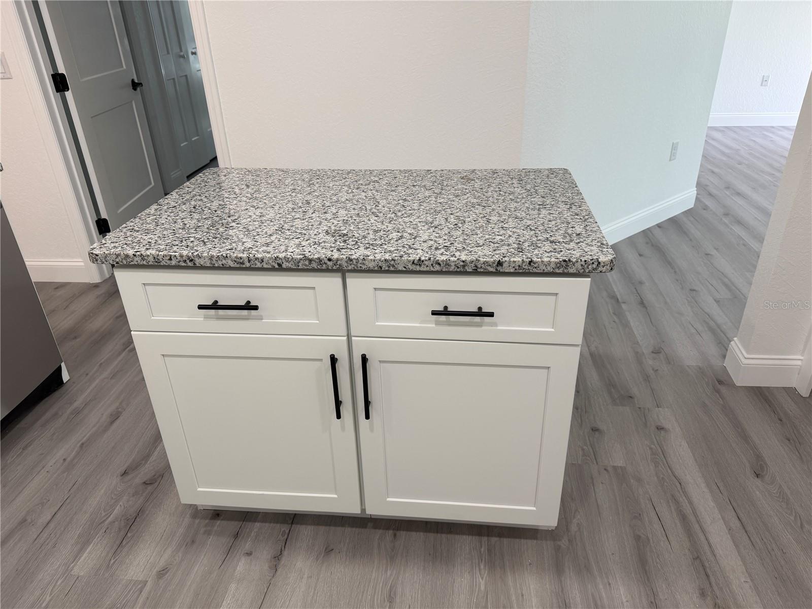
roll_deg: +3.0
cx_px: 406
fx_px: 563
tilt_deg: -27.6
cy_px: 304
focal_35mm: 24
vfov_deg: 56.8
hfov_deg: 71.6
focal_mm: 6.76
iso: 100
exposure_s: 1/120
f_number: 1.78
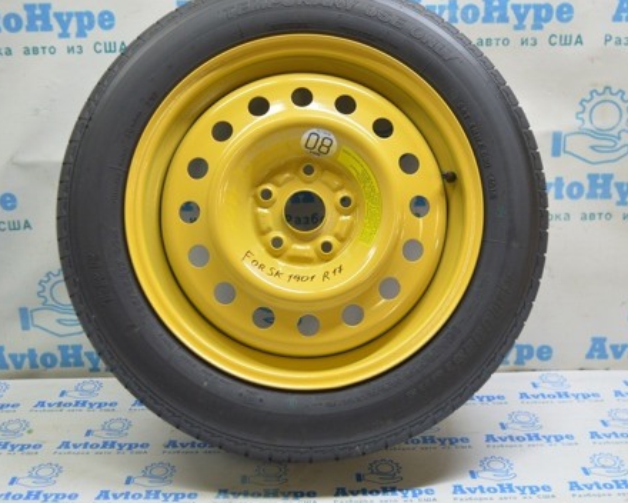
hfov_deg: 41.1
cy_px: 209
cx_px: 300
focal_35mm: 45
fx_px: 836
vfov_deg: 33.4
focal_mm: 22
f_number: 3.8
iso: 400
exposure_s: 1/40
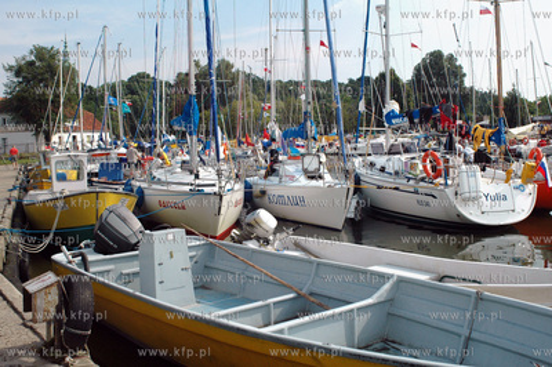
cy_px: 184
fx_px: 552
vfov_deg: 36.8
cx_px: 276
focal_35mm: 36
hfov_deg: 53.2
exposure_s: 1/1000
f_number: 8
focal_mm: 24
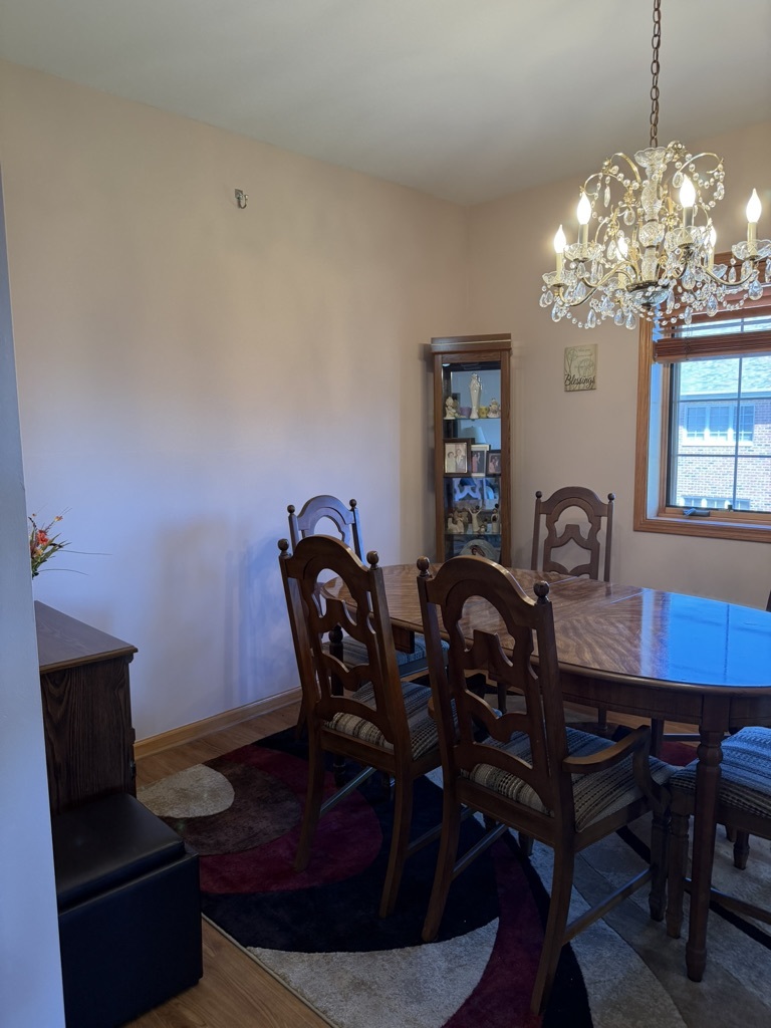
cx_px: 386
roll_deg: -0.2
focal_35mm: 24
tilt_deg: -5.9
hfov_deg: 56.8
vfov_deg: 71.6
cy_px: 514
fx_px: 713
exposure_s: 1/120
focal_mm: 6.76
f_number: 1.78
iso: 200
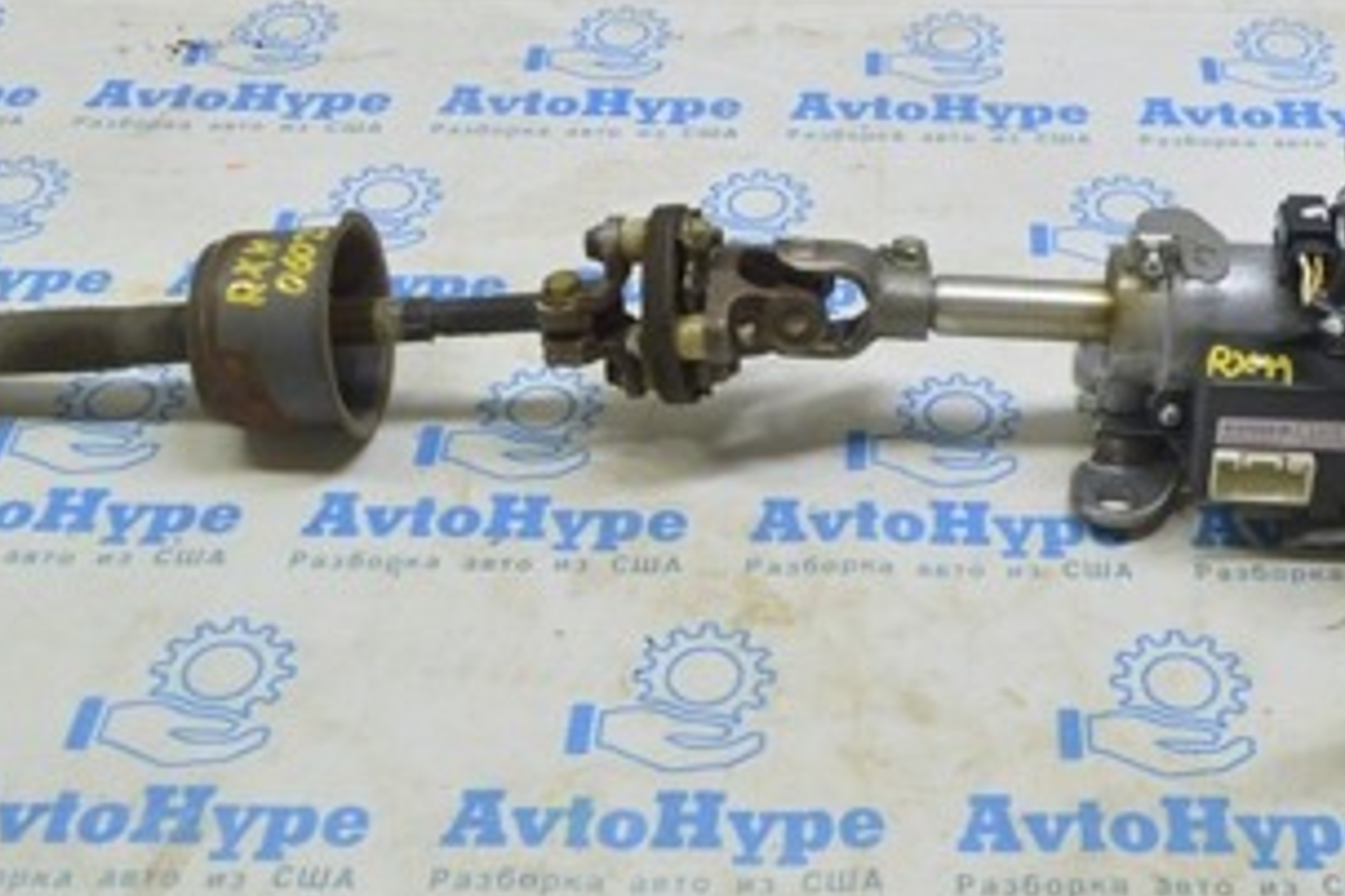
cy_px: 118
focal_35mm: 57
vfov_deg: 23.3
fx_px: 2129
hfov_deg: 34.6
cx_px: 937
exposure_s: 1/20
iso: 400
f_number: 5.6
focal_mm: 18
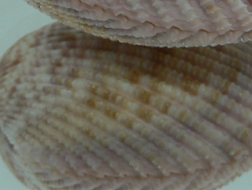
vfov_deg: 13.9
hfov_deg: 18.9
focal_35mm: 104
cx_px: 130
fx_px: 757
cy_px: -27
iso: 80
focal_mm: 4.6
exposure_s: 1/60
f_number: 2.8
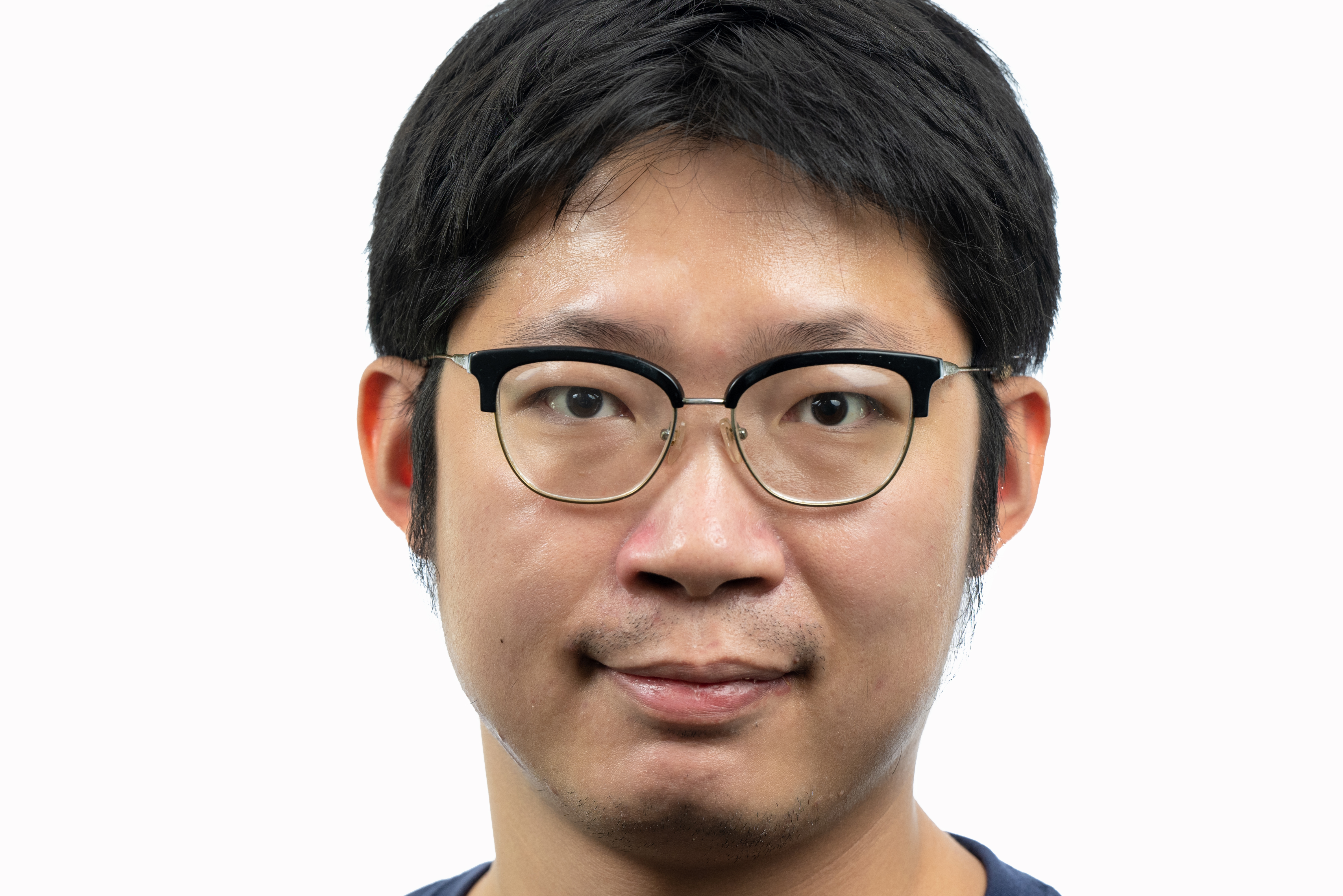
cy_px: 584
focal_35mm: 191
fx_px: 7125
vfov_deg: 7.2
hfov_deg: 10.8
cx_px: 522
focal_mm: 110
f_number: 4.5
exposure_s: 1/80
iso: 250
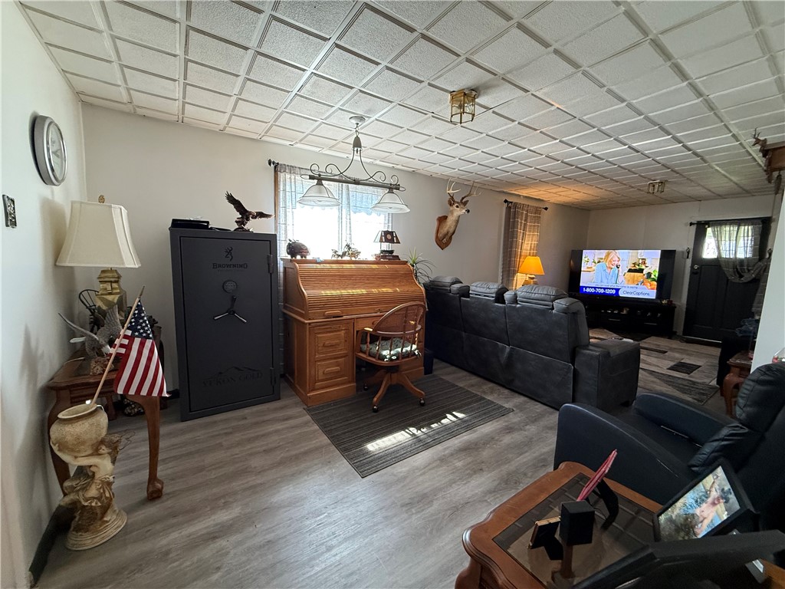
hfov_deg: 102.1
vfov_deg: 85.7
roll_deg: -1.4
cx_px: 392
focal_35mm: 14
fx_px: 317
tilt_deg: -6.3
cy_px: 294
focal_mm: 2.22
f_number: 2.2
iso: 250
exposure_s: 1/60
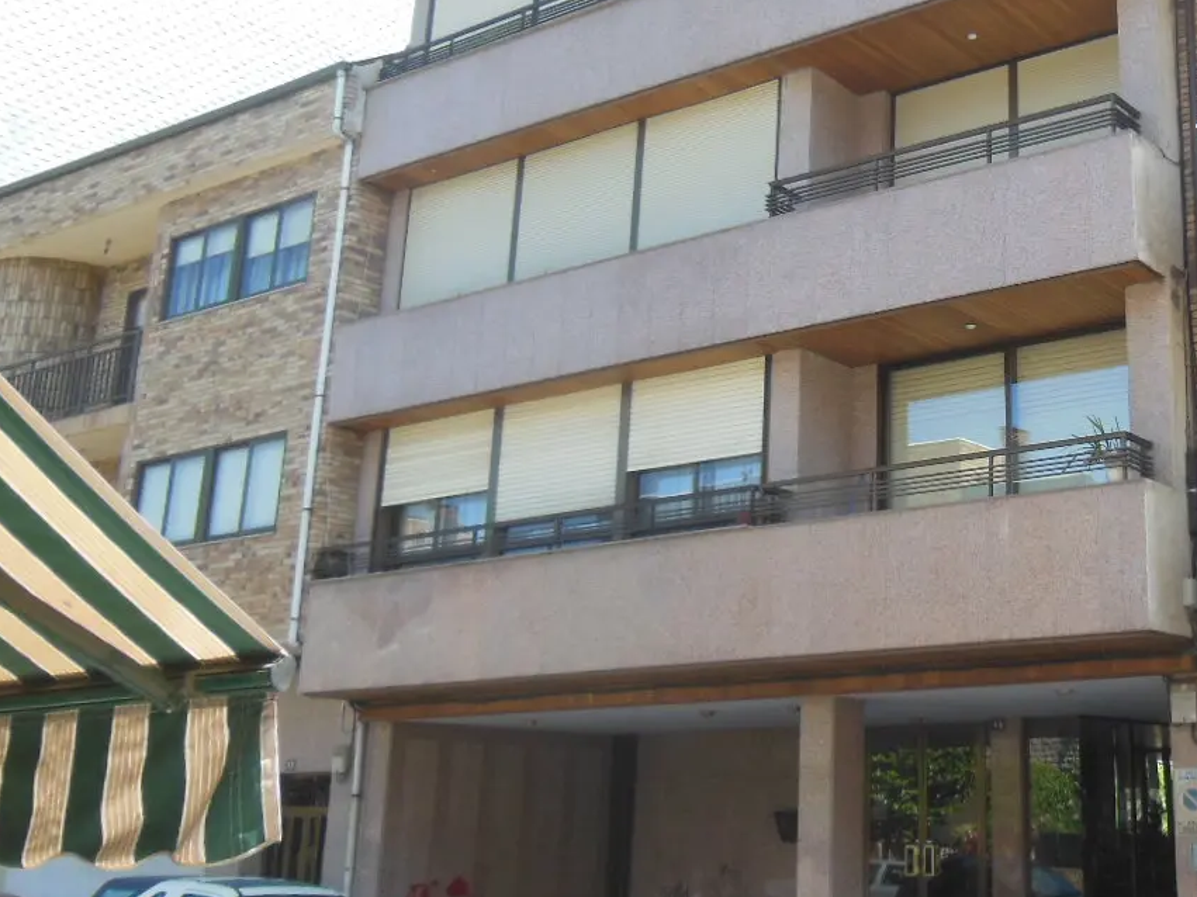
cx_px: 959
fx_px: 1625
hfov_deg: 38.9
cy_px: 332
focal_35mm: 47
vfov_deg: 30.7
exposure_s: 1/200
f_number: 3.5
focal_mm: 4.5
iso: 125
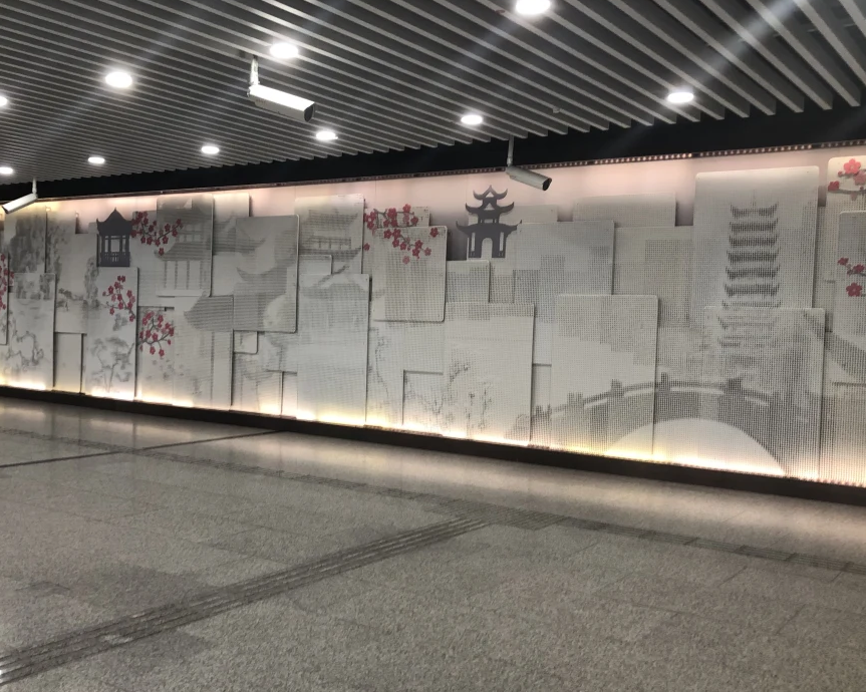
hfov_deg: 47.6
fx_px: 974
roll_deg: -1.6
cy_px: 360
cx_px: 335
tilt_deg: -1.0
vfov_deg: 39.1
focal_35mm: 38
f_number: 1.8
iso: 32
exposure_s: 1/20
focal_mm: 4
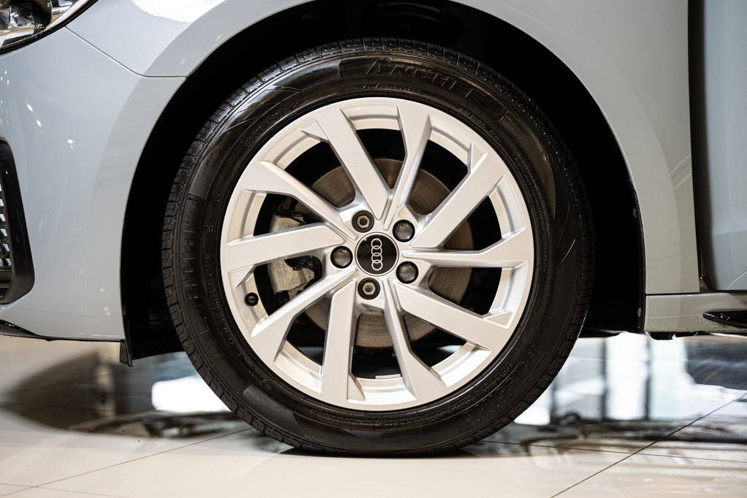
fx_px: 1556
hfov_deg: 27.0
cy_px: 249
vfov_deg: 18.2
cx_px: 374
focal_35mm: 75
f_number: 2.8
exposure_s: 1/160
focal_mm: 75
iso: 640
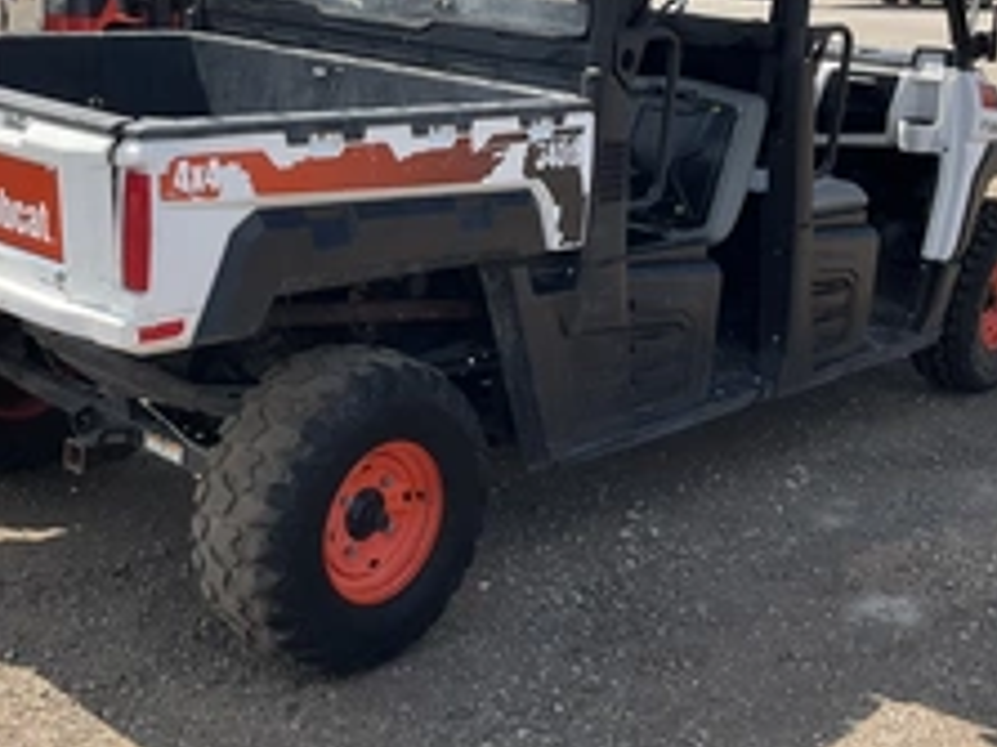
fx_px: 1497
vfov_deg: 27.8
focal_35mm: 52
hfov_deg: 36.7
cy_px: 246
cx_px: 384
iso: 25
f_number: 1.8
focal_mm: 3
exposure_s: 1/997
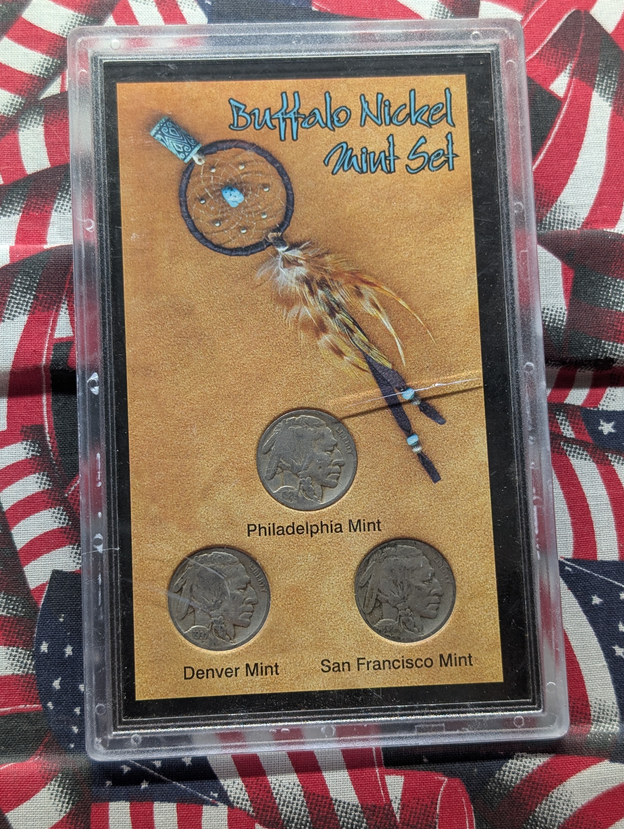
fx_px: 1199
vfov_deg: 38.1
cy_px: 416
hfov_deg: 29.2
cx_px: 311
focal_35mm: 50
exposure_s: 1/32
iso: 19
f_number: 1.68
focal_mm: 6.9
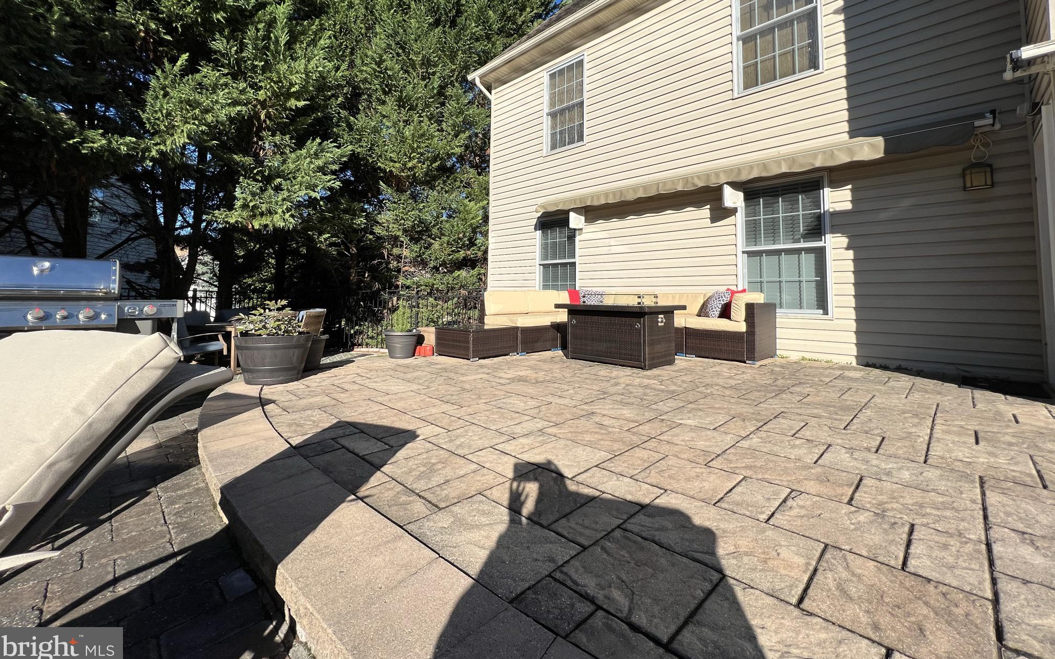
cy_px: 268
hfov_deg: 105.3
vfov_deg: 77.9
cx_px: 528
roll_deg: -0.5
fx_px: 403
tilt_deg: +3.2
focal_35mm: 14
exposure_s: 1/1727
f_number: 1.8
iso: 32
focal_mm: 1.57
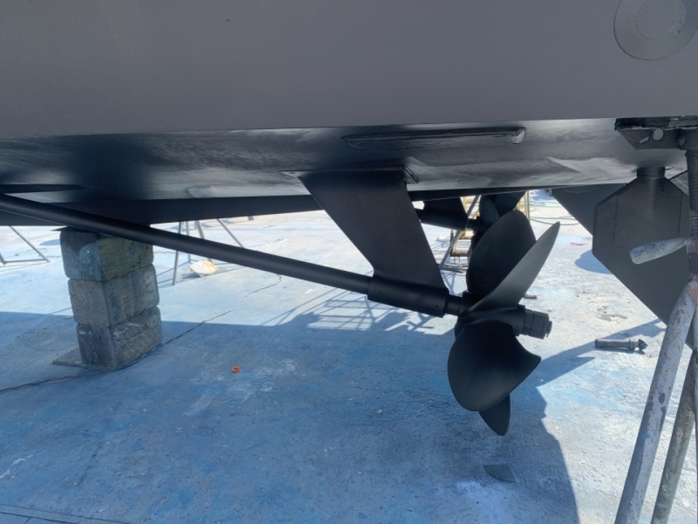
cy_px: 262
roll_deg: +2.4
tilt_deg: -14.6
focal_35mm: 26
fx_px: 524
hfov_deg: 67.3
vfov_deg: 53.1
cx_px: 349
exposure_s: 1/692
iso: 25
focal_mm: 4.25
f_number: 1.8
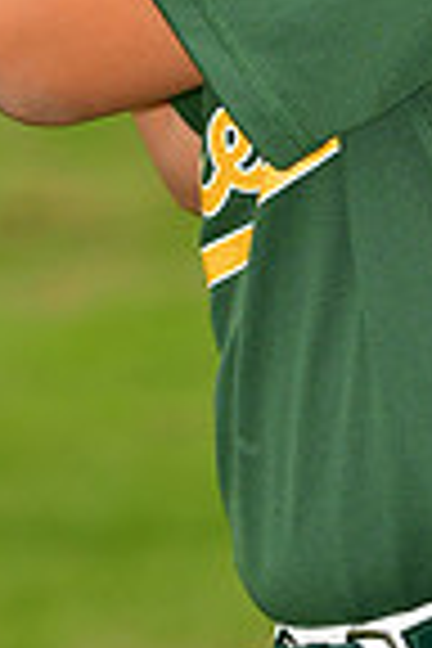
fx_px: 13031
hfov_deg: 1.9
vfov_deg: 2.8
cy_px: -256
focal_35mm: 724
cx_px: 497
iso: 400
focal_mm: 120
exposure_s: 1/800
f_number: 5
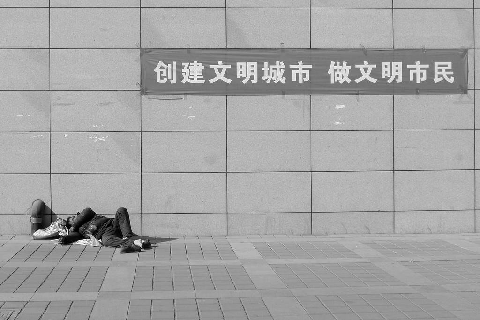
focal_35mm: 47
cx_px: 240
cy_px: 160
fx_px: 626
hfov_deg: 41.9
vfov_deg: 28.6
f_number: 4
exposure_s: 1/800
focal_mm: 10
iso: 80
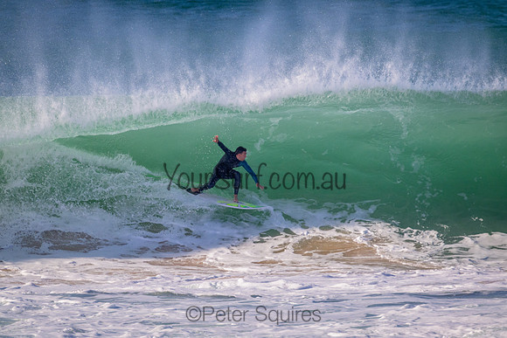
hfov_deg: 2.6
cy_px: 169
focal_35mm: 800
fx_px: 11269
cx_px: 254
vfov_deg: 1.7
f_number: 11
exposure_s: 1/2000
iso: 1800
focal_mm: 800
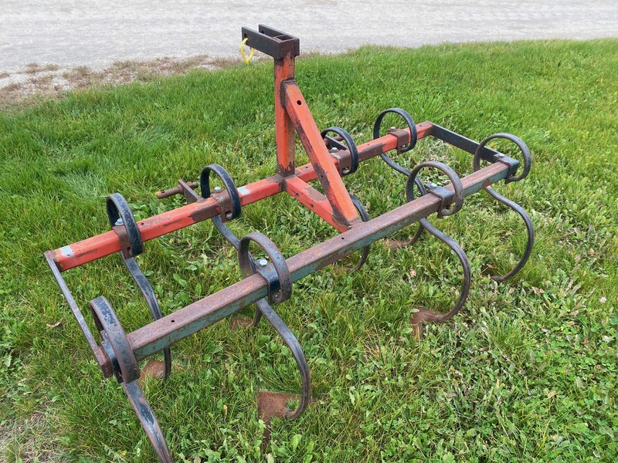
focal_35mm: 26
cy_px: 232
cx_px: 309
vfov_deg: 53.1
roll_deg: -2.8
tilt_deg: -36.7
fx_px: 464
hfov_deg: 67.3
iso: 32
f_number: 1.8
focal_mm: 4.25
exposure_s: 1/300
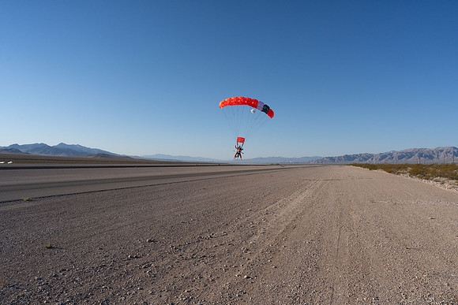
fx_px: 305
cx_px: 229
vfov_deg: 53.2
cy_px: 152
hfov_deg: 73.7
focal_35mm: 24
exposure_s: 1/2000
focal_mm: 24
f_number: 11
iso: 800
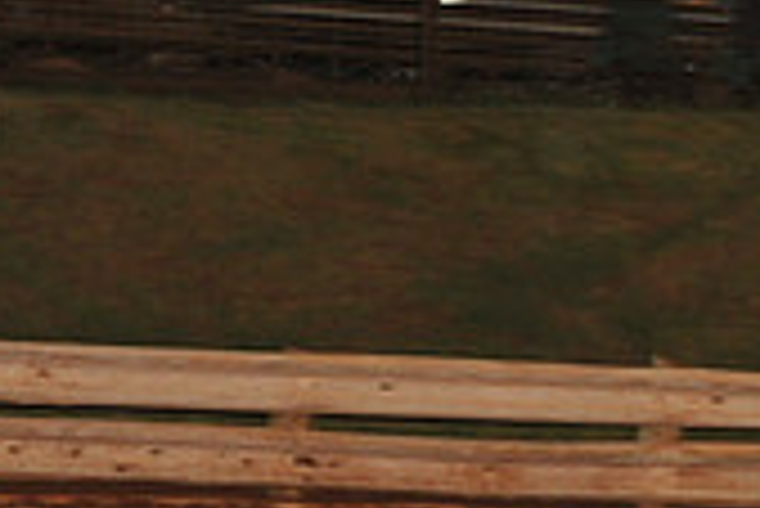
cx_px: 1097
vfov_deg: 3.6
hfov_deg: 5.3
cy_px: 688
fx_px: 8113
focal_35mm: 384
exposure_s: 1/320
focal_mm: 112
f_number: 6.3
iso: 1000
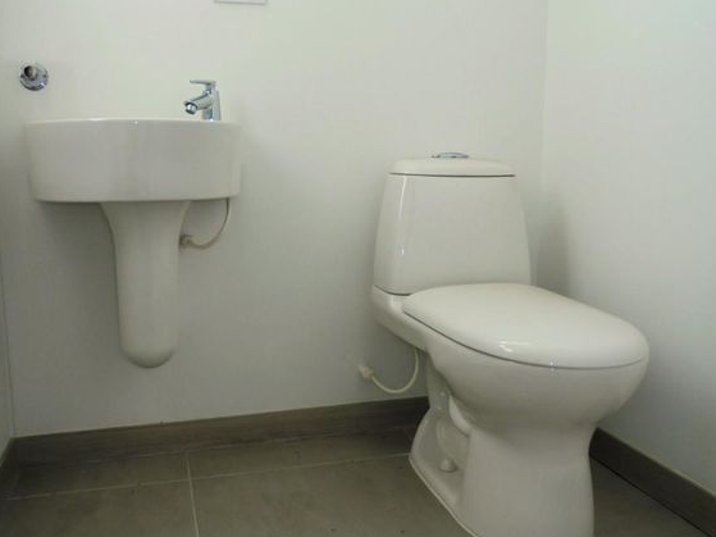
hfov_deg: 58.2
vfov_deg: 45.4
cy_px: 256
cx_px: 320
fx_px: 641
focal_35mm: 31
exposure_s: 1/160
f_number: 3.5
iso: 100
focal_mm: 4.6
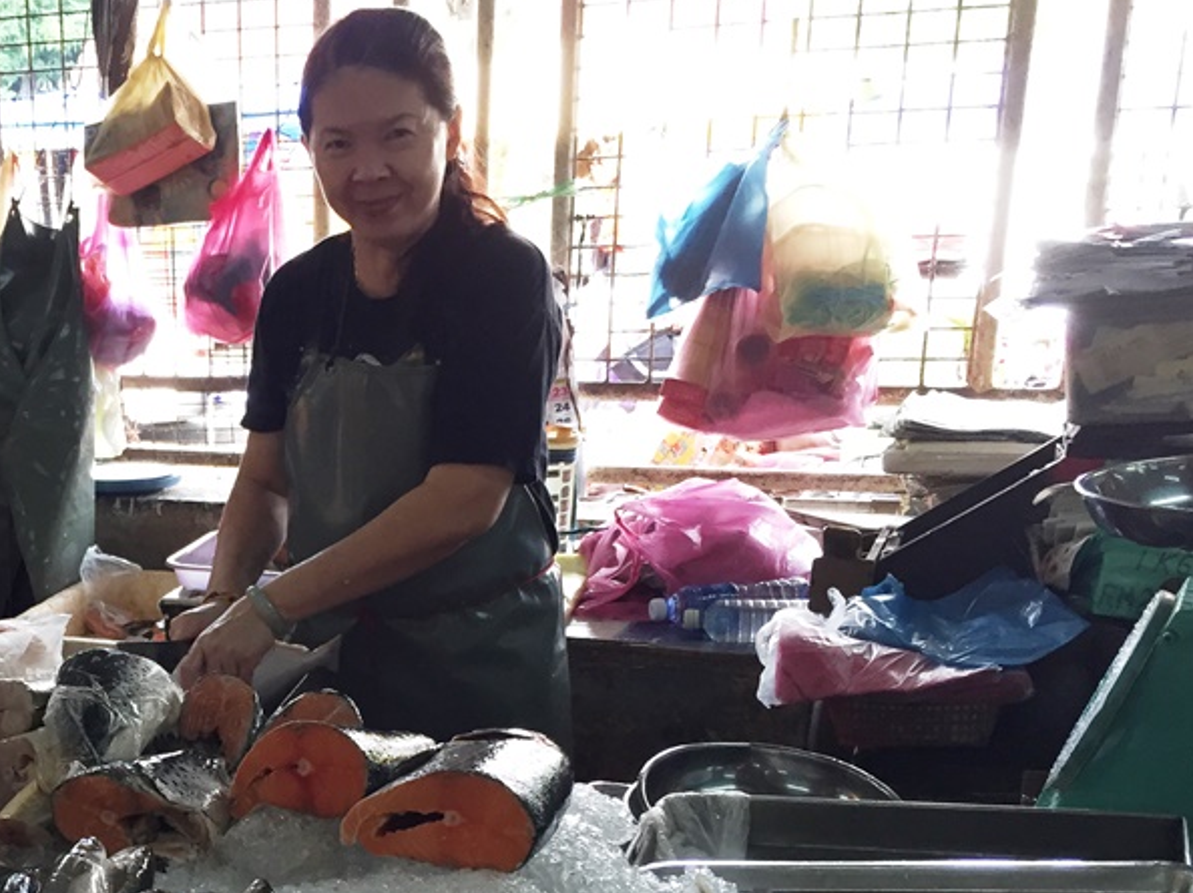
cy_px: 761
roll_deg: +1.7
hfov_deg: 36.4
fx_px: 1722
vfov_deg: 28.2
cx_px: 173
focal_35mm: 50
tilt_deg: -18.7
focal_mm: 4.15
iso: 40
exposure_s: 1/30
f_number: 2.2
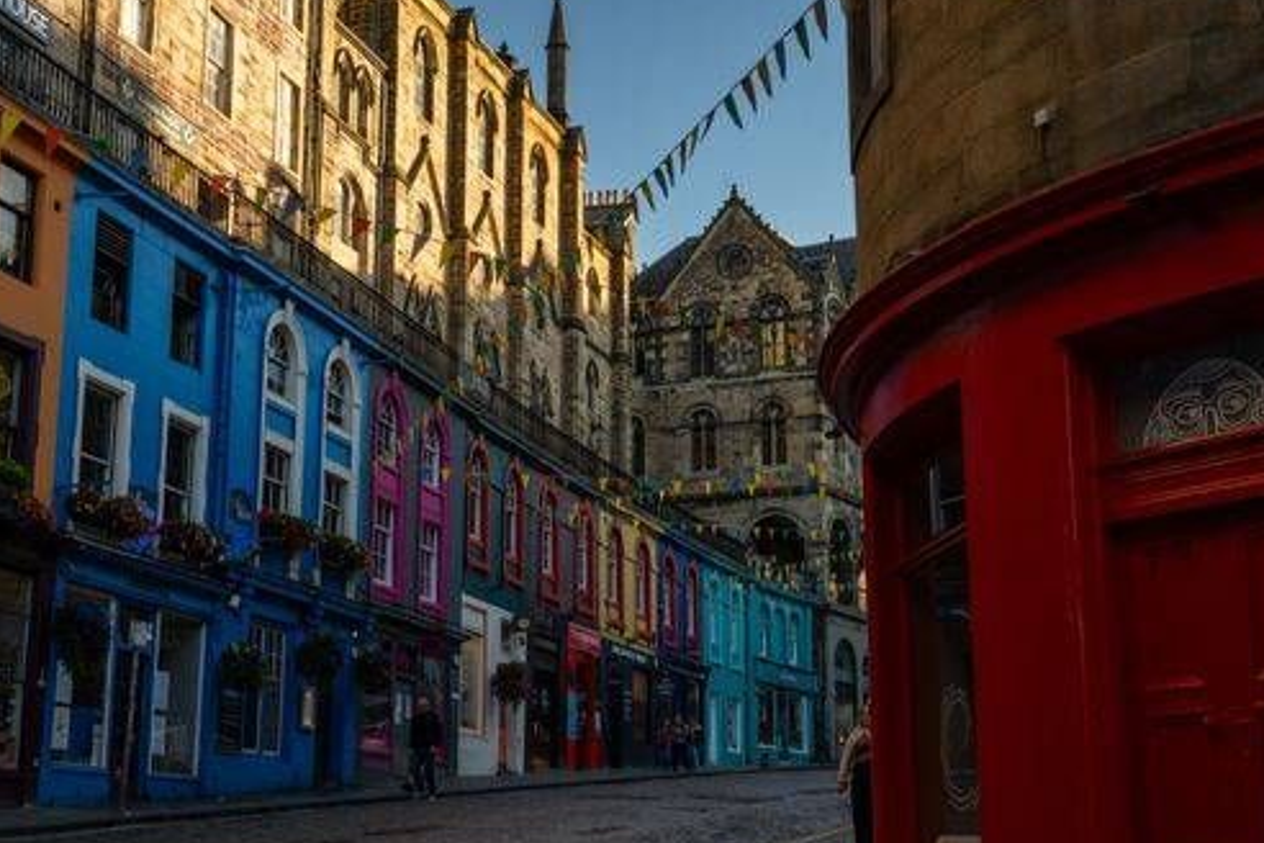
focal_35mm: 50
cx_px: 622
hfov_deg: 39.6
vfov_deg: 27.0
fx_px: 1755
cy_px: 478
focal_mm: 41
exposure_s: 1/250
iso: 1600
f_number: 11
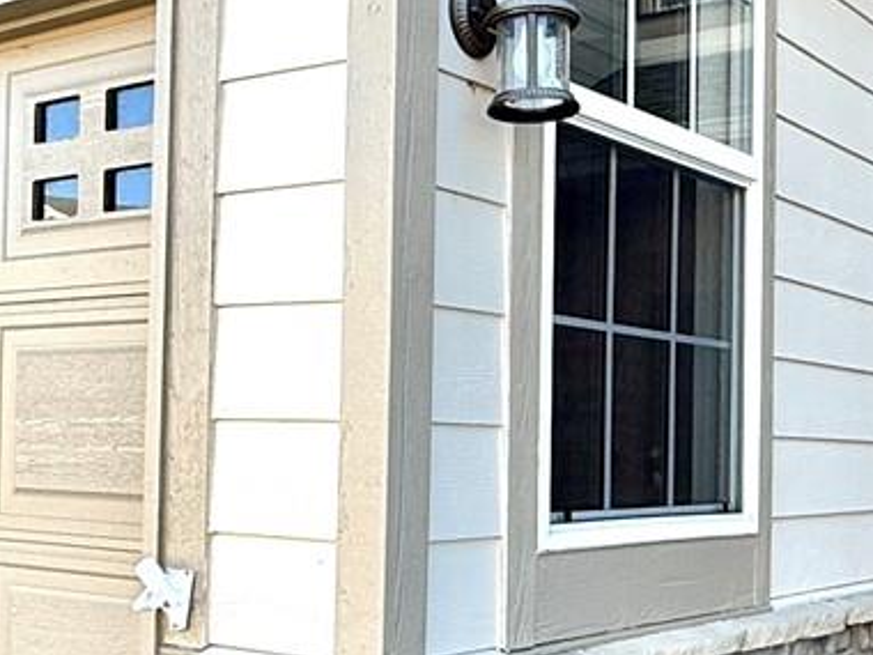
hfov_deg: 32.5
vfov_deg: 24.7
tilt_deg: +0.9
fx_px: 1488
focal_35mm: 59
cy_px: 421
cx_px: 310
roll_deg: -1.1
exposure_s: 1/421
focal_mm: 2.22
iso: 64
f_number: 2.2
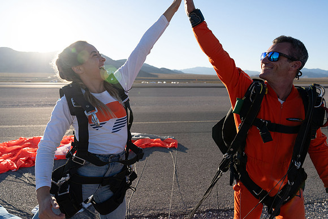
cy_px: 110
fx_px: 219
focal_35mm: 24
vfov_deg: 53.2
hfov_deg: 73.7
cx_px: 164
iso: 800
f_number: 6.3
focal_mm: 24
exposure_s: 1/2000
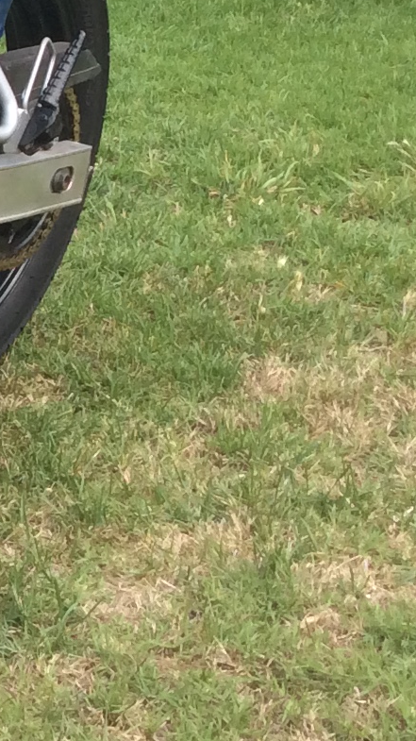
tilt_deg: -19.9
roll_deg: +3.3
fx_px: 2257
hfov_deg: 9.5
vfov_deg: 18.5
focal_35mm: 115
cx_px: -557
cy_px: 167
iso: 32
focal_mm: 3.3
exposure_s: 1/206
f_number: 2.4
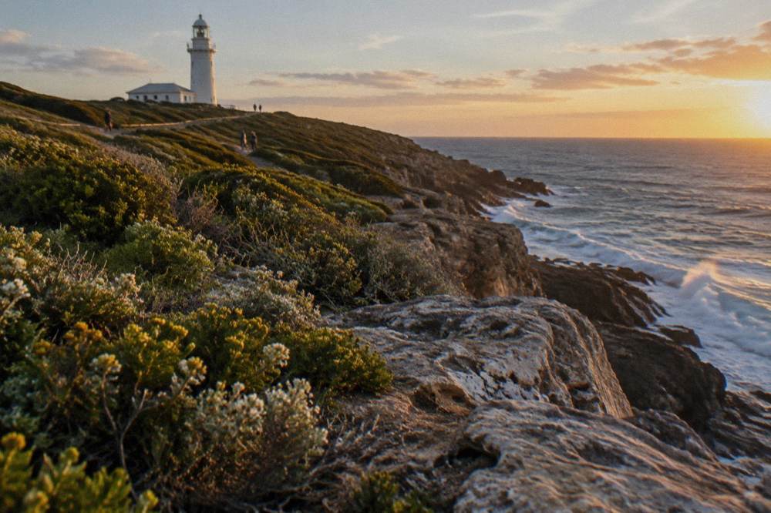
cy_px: 256
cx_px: 386
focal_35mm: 40
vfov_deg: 33.4
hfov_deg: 48.5
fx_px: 856
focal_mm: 40
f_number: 3.5
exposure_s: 1/125
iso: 4000
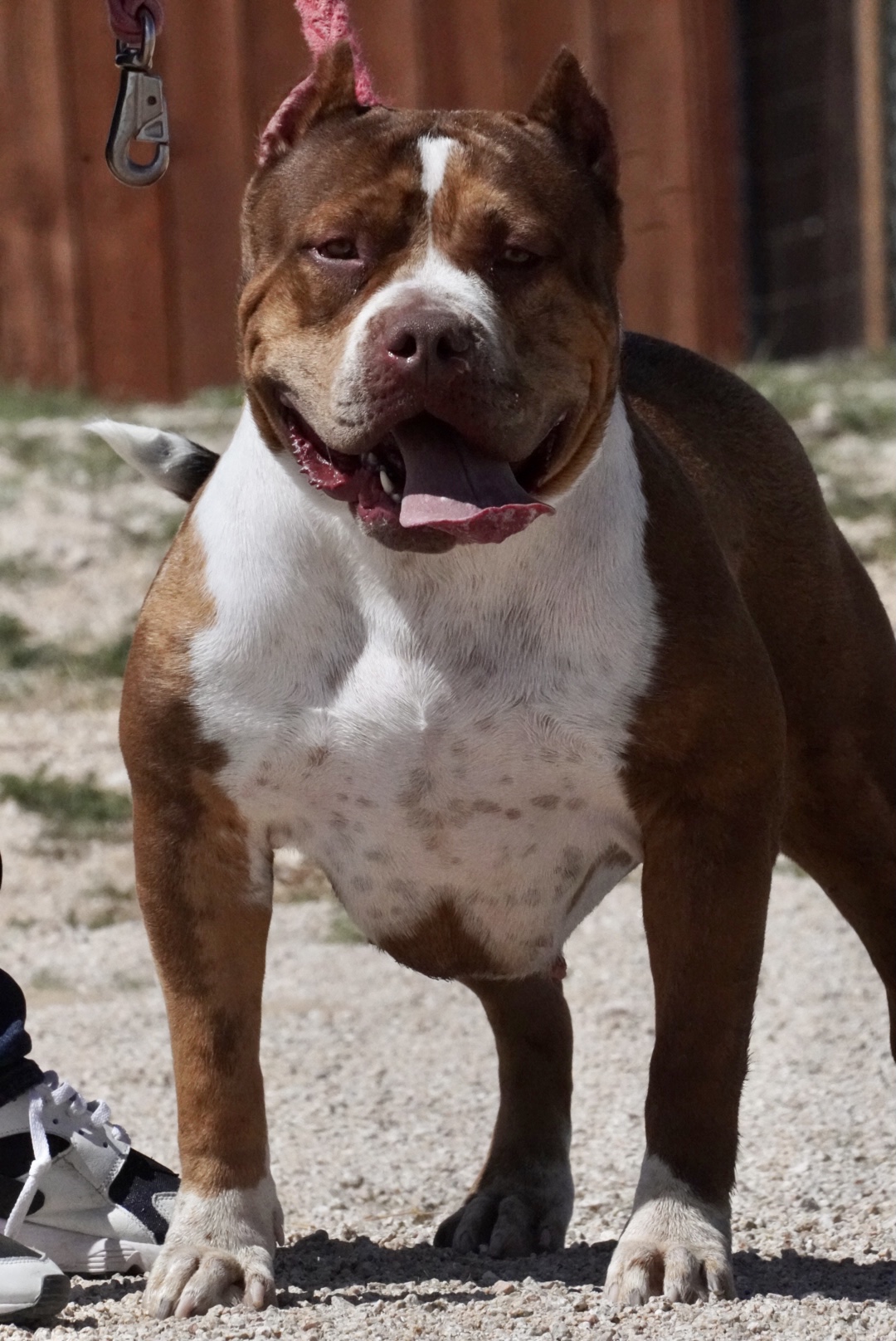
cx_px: 448
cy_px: 670
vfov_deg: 3.6
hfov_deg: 2.4
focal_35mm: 568
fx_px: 21186
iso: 6400
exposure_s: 1/4000
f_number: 20
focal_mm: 379
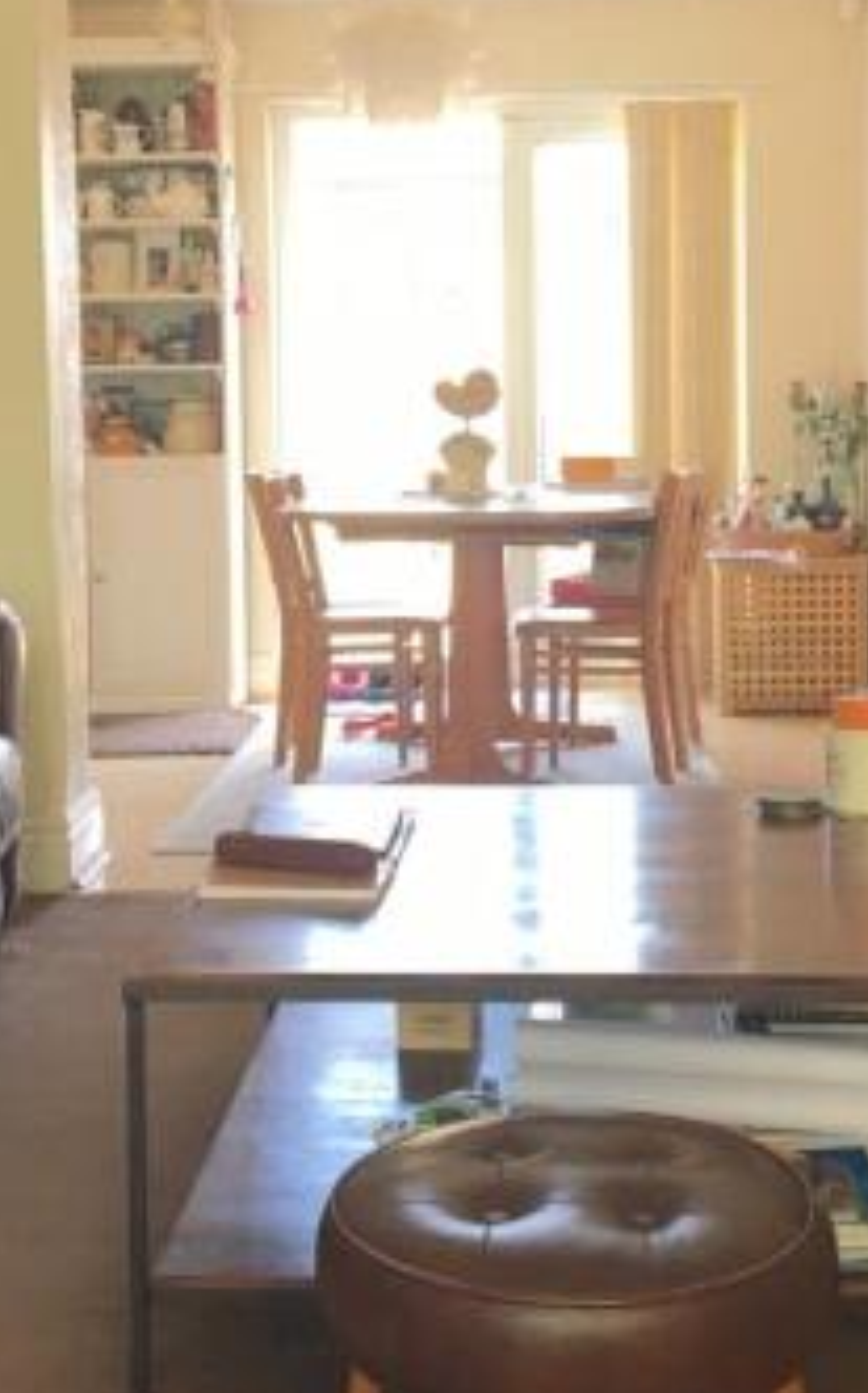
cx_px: 451
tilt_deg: -1.8
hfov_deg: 23.9
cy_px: 527
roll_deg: +1.0
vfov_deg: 37.3
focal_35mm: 54
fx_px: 2047
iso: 40
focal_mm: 4.15
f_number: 2.2
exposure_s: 1/33
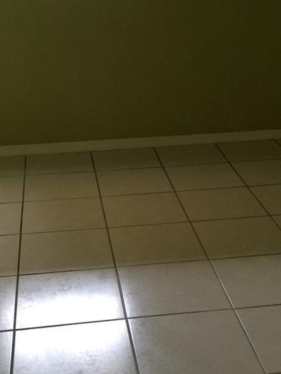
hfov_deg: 22.2
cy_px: 105
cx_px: 166
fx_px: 714
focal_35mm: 66
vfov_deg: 29.0
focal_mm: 4.12
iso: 160
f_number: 2.2
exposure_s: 1/30
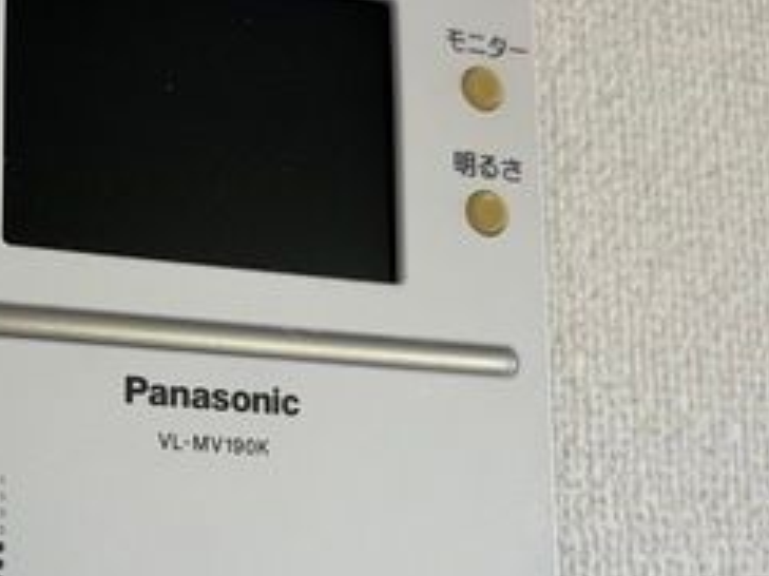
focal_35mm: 60
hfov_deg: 31.4
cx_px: 155
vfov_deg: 24.2
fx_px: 1332
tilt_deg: +10.3
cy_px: 405
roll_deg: +0.1
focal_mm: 5.96
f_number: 1.6
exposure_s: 1/120
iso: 100
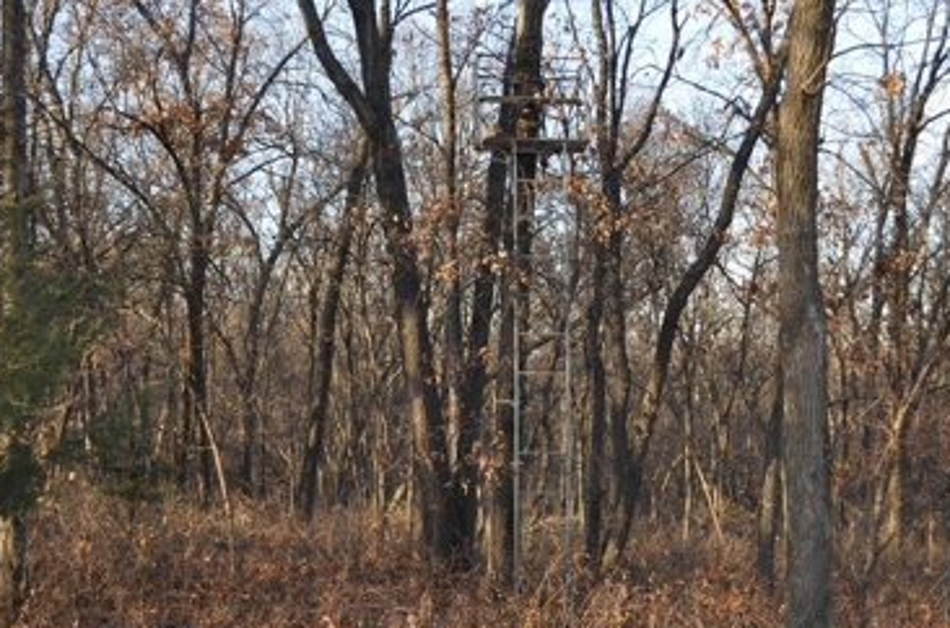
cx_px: 550
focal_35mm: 48
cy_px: 262
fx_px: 1263
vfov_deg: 27.9
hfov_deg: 41.1
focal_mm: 26
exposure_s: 1/200
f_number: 4.5
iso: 200
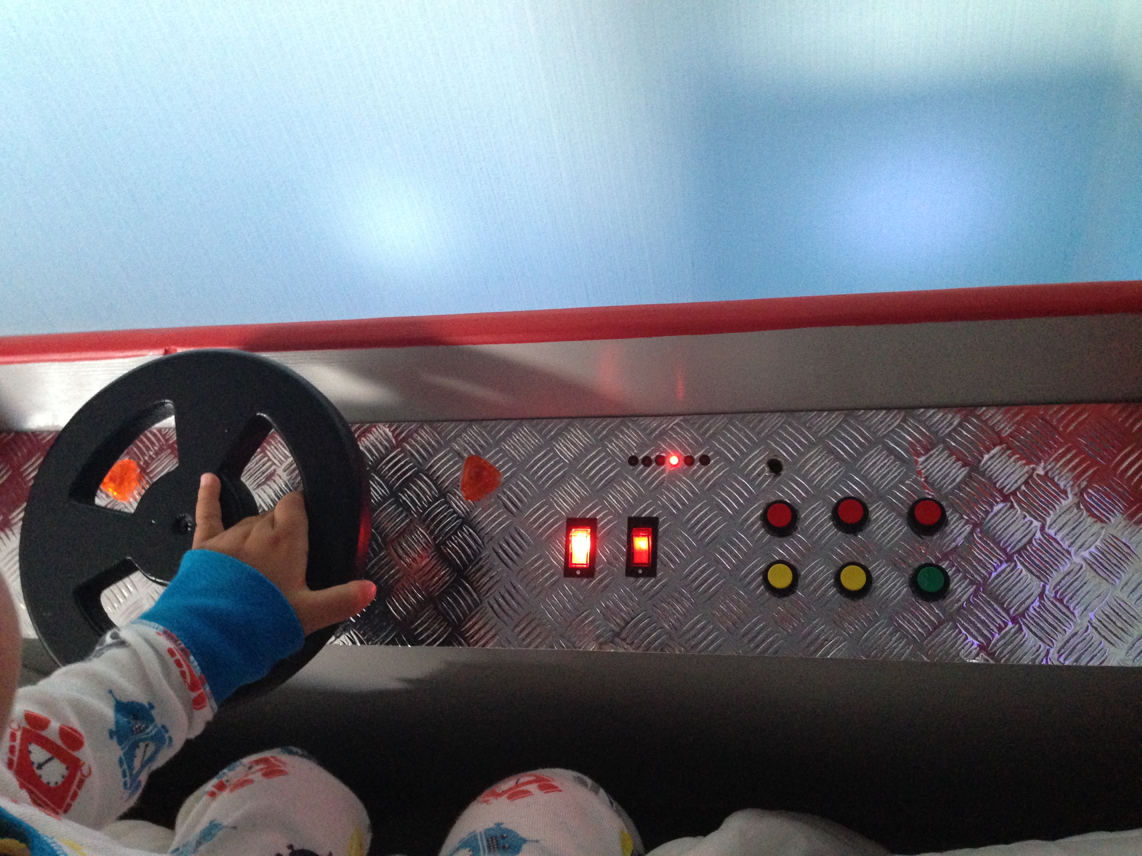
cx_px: 571
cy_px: 428
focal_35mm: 33
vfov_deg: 42.9
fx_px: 1089
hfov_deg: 55.4
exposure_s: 1/20
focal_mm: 4.13
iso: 400
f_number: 2.4
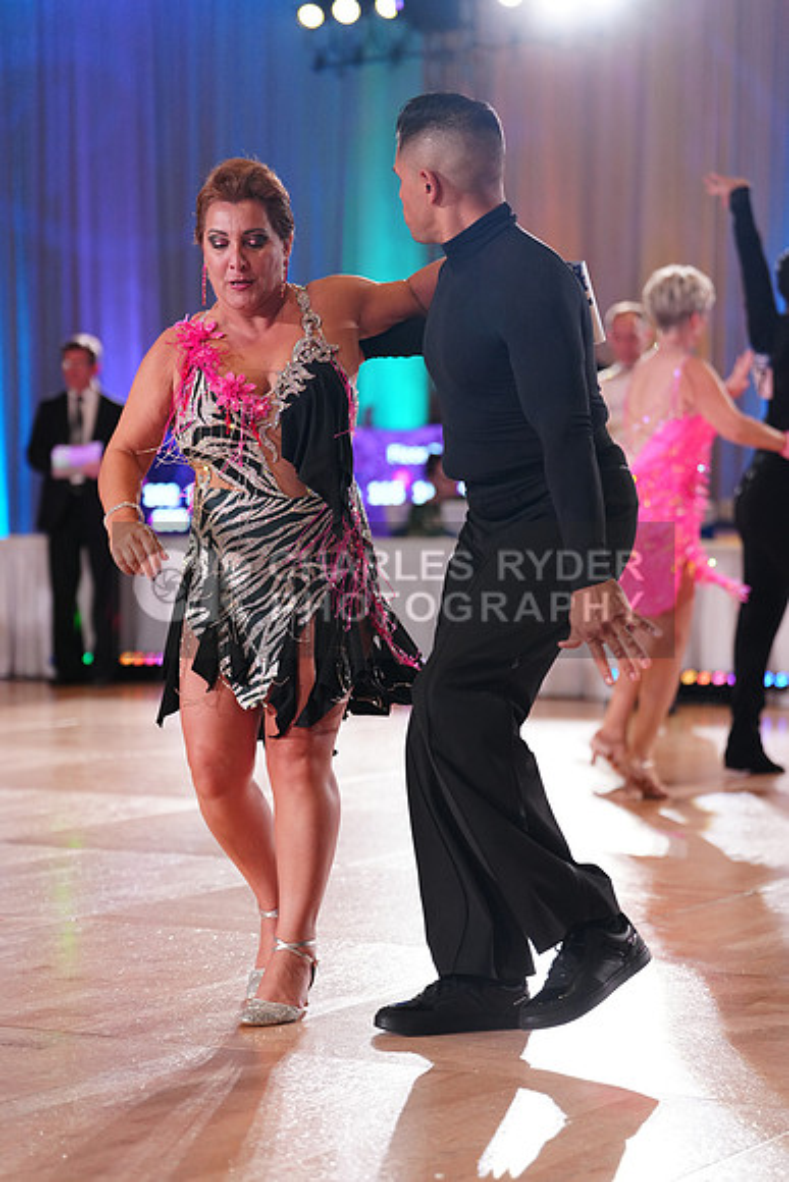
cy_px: 591
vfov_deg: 22.9
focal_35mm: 89
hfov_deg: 15.4
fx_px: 2924
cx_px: 394
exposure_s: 1/640
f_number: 2.8
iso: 2000
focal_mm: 89
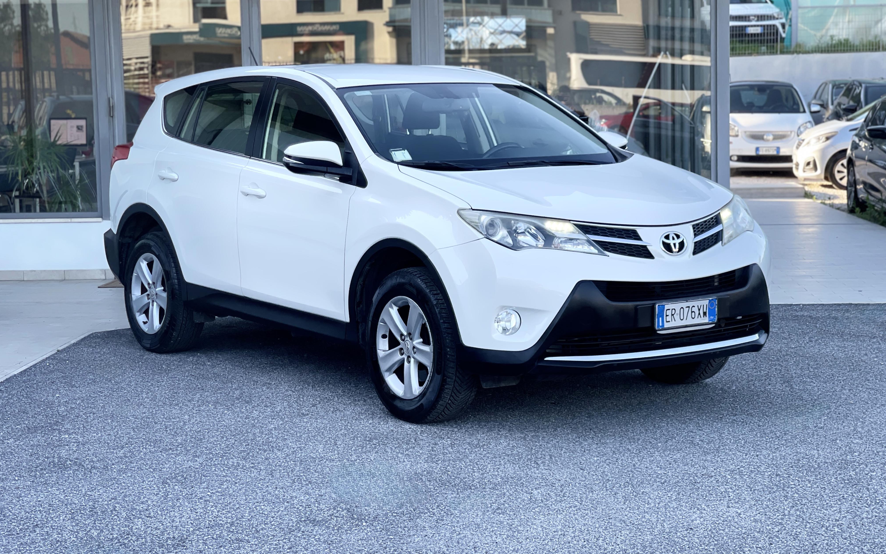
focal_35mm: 68
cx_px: 443
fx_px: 1642
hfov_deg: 30.2
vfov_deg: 19.1
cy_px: 245
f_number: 2.2
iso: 25
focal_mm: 7.5
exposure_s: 1/121
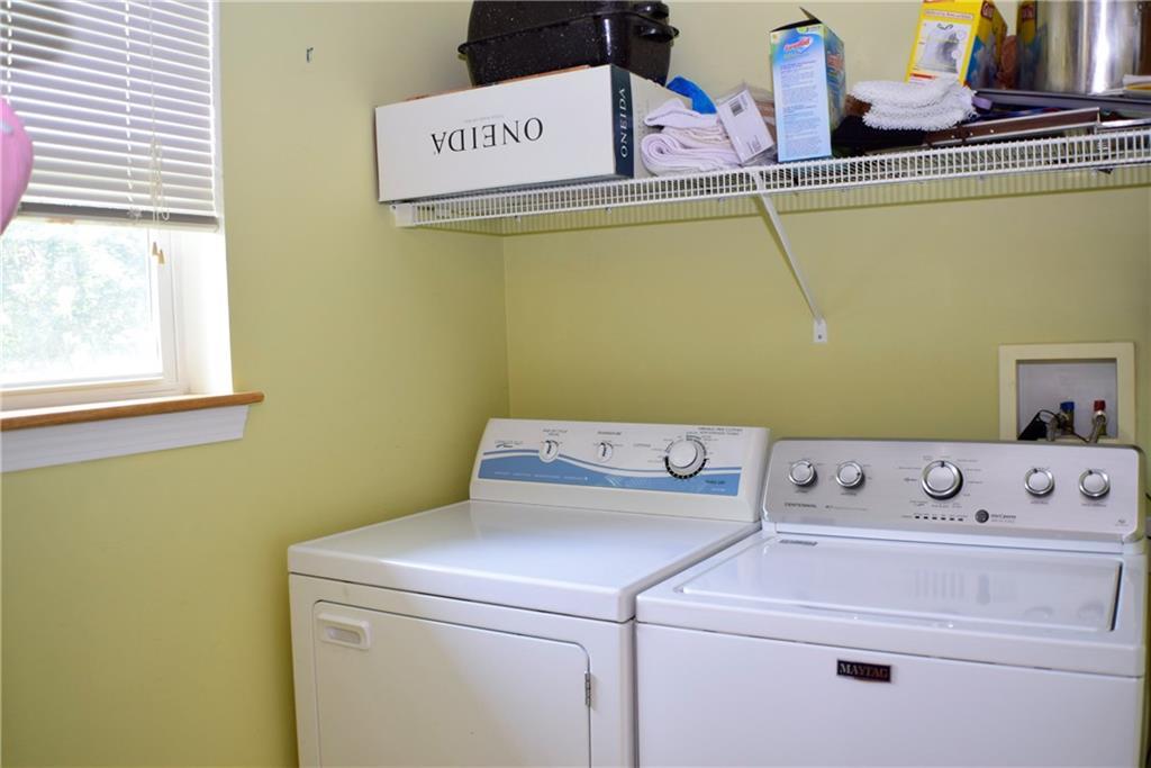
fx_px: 1343
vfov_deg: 31.9
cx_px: 576
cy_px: 384
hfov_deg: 46.4
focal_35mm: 42
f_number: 5
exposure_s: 1/50
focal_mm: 28
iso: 560
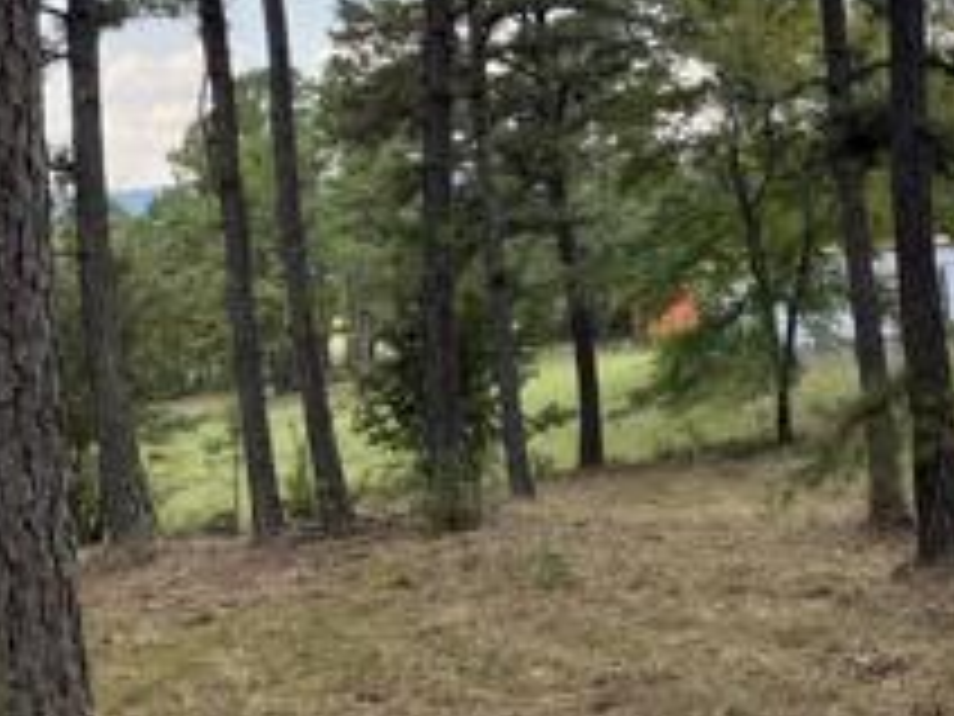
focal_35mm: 49
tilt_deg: +5.7
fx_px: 1350
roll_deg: +4.8
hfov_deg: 38.1
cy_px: 59
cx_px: 693
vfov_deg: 28.4
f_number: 1.6
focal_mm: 5.1
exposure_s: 1/469
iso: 50
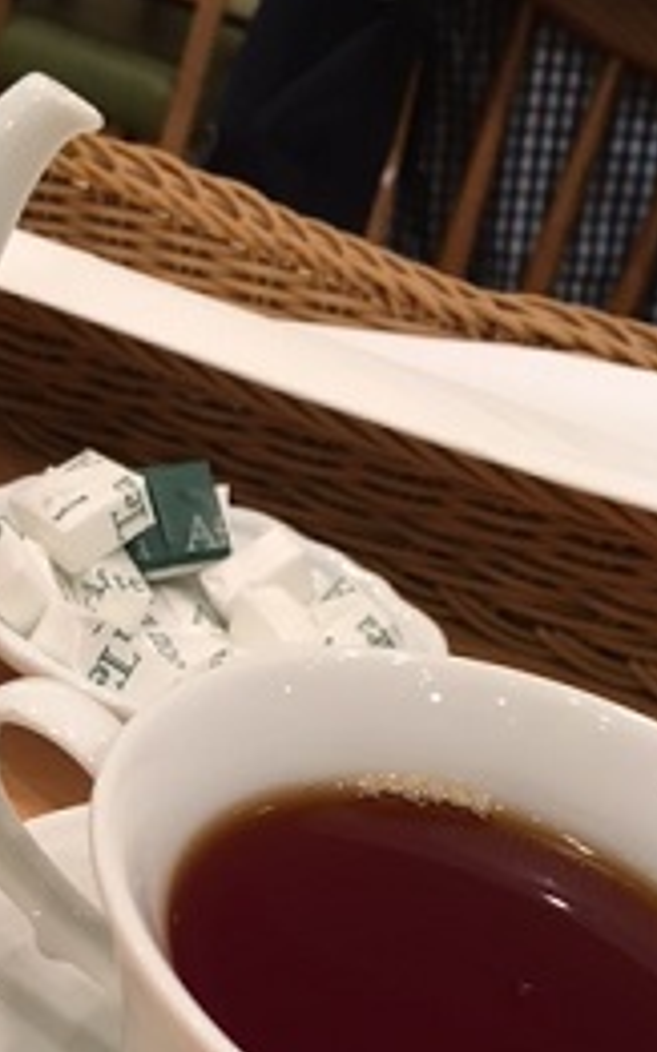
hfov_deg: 24.1
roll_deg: -17.8
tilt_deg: -37.5
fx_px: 1519
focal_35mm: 53
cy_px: 838
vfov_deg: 36.9
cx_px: 139
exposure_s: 1/33
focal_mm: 4.15
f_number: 2.2
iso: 80
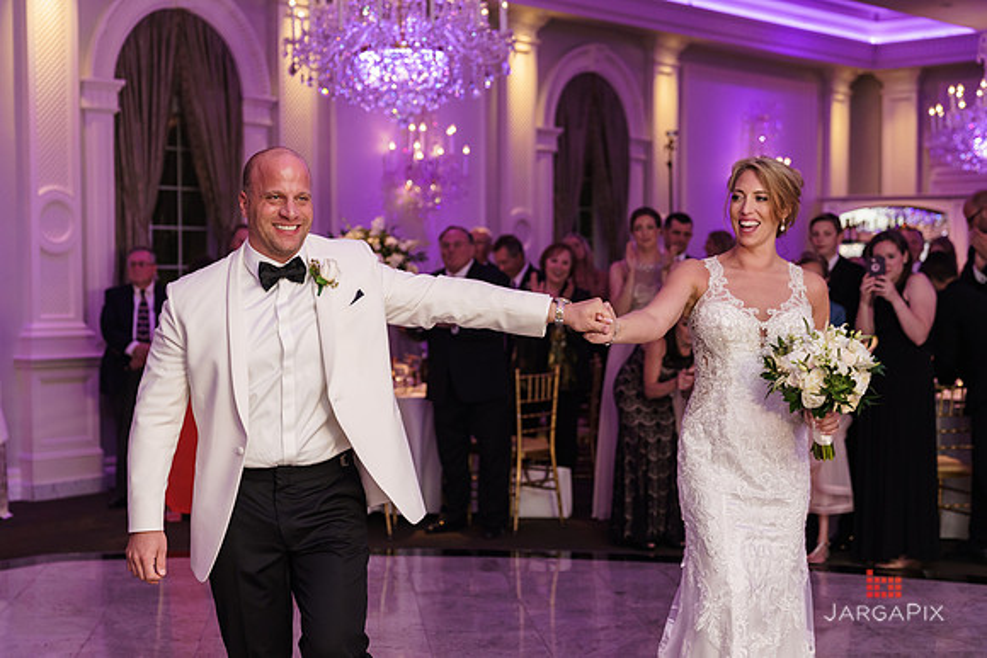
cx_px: 414
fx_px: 1653
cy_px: 382
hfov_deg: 33.2
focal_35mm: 60
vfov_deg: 22.5
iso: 1250
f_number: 2.8
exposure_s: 1/160
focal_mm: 51
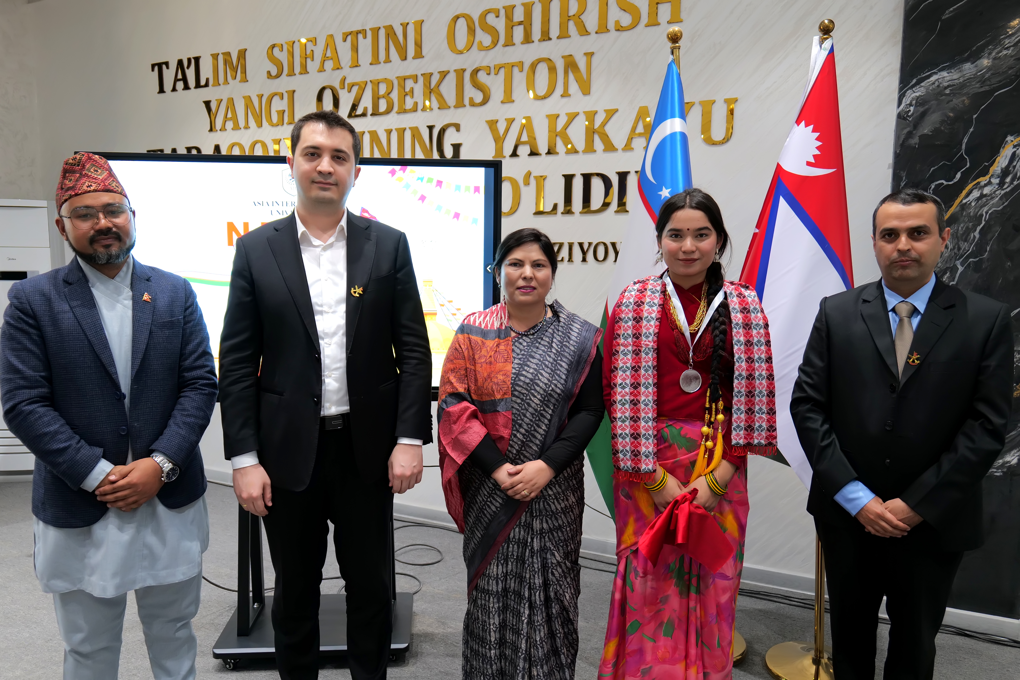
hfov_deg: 78.6
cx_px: 510
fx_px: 623
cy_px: 340
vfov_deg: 57.2
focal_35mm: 22
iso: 1250
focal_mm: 22
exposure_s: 1/50
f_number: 3.7
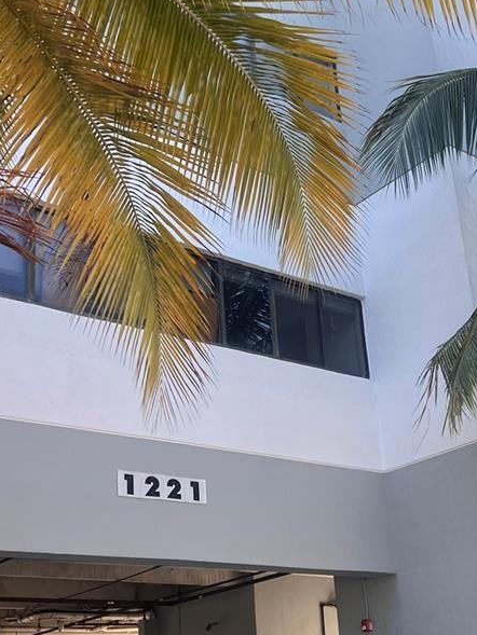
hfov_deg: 27.5
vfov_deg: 36.1
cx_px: 276
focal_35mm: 53
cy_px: 376
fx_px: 973
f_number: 1.5
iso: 50
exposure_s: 1/753
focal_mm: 5.7
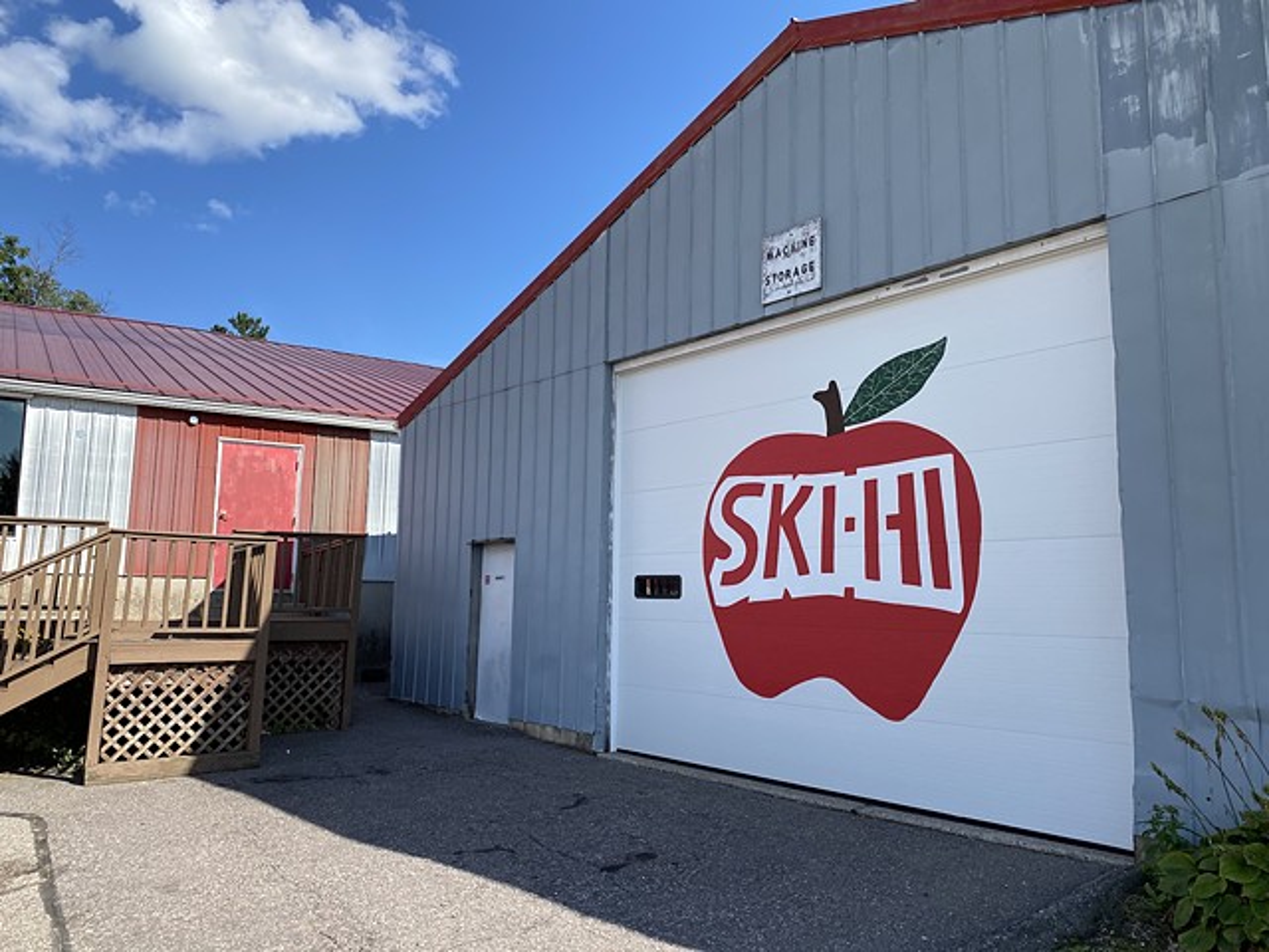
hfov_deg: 67.3
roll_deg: -0.6
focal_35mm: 26
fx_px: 953
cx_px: 634
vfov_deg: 53.1
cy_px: 476
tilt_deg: +6.4
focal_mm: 4.2
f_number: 1.8
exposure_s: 1/1838
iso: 32
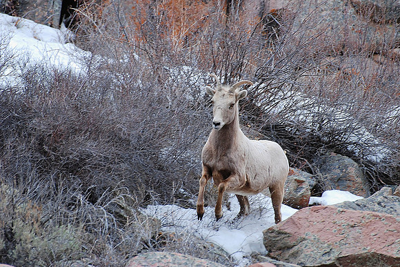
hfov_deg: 5.5
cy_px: 134
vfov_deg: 3.7
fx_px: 4167
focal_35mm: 375
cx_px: 200
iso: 400
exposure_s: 1/250
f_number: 5.6
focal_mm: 250
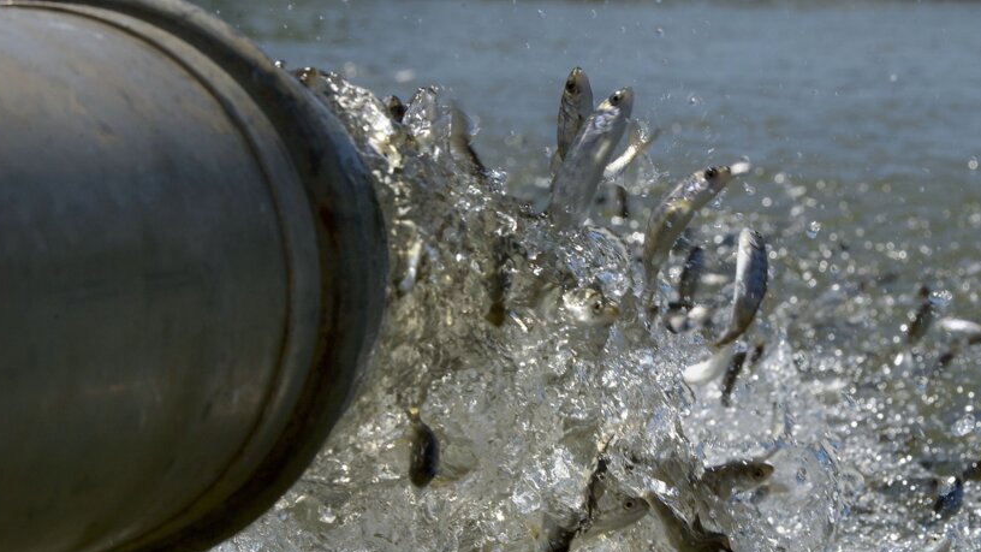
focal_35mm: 136
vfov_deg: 8.9
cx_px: 620
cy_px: 356
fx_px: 3538
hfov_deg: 15.8
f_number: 18
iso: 800
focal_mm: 98
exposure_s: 1/1000
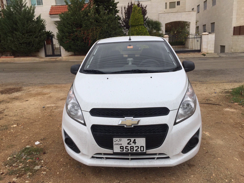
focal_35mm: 29
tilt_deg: -13.8
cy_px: 92
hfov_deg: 61.7
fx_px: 204
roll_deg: +2.9
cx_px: 122
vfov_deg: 48.2
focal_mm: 4.15
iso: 32
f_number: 2.2
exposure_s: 1/1099
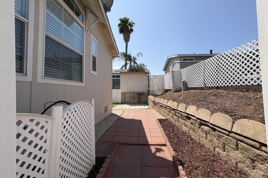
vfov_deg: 77.3
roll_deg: +0.6
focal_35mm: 15
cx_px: 137
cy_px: 88
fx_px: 112
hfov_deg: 100.4
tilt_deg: +1.2
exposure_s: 1/2273
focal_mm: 2.22
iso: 50
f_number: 2.2
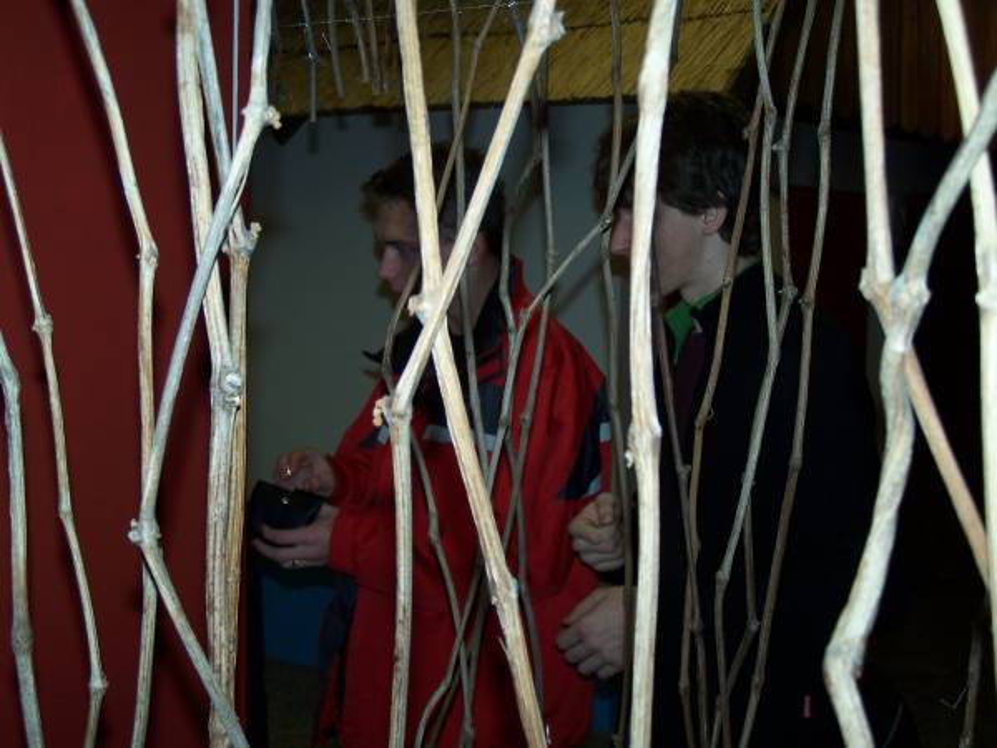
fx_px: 1613
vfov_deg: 26.1
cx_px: 498
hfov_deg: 34.3
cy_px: 374
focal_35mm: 56
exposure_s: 1/60
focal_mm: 9.3
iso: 80
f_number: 3.1
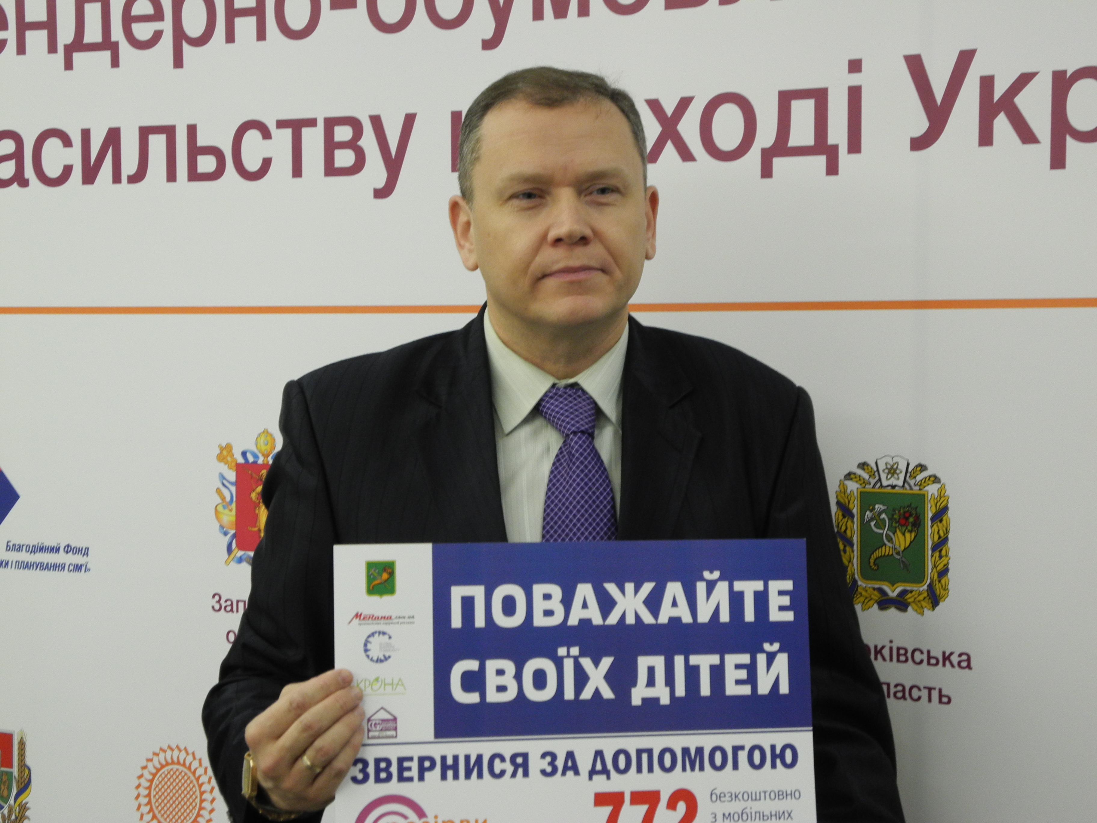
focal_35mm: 85
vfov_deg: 17.4
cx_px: 548
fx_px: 2694
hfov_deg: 23.0
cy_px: 412
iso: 289
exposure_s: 1/32
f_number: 4
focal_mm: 18.1
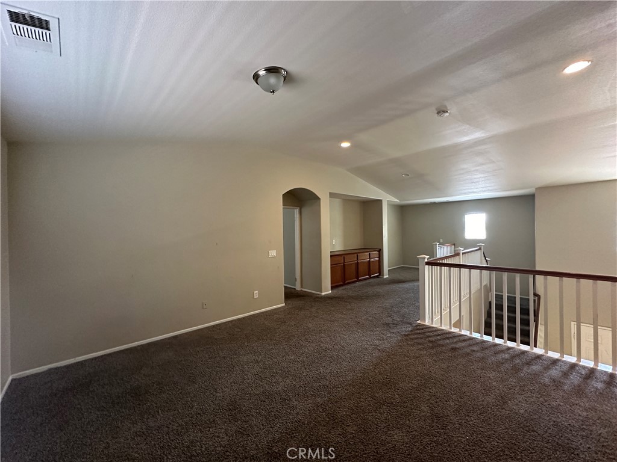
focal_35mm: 14
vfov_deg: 85.7
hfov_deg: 102.1
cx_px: 308
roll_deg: +0.4
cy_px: 231
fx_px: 250
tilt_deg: +1.0
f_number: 2.2
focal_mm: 2.22
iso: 400
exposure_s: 1/60
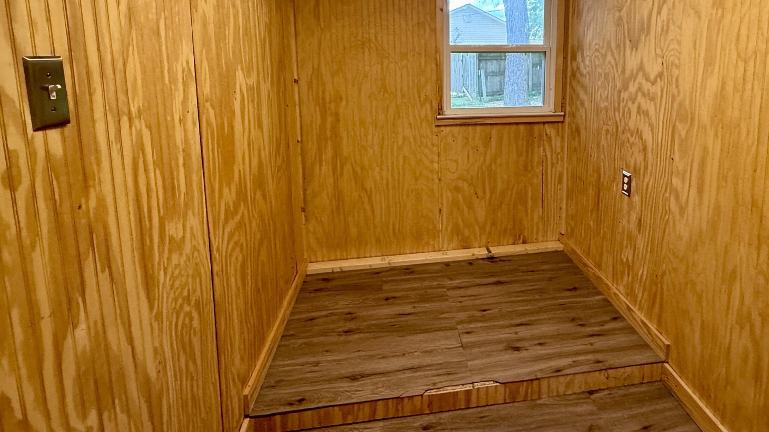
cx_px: 458
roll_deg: -0.4
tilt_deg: -6.4
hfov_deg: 82.9
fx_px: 428
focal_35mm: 21
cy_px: 113
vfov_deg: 51.5
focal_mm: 2.22
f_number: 2.2
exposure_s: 1/120
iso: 320
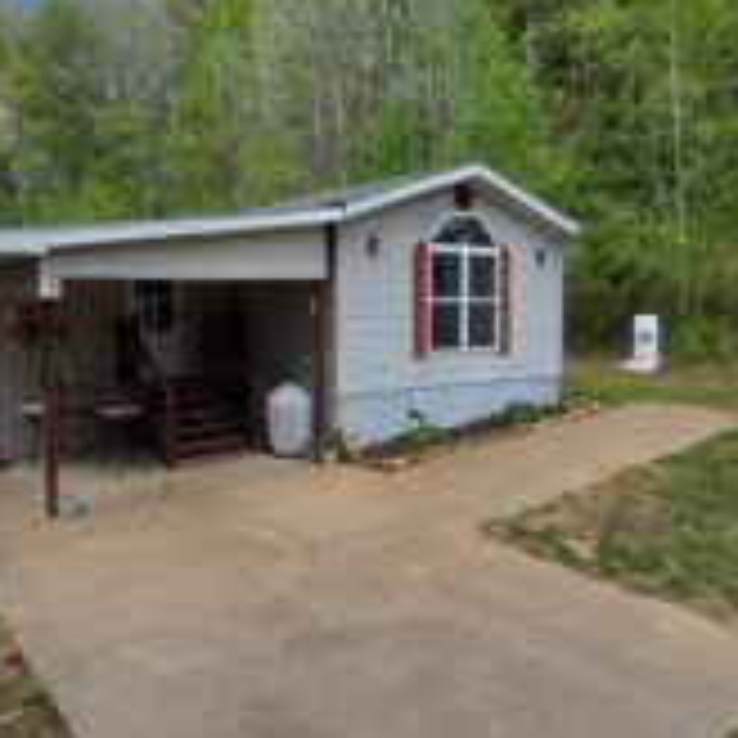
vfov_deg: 57.3
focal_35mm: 28
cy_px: 351
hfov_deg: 57.2
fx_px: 675
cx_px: 338
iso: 50
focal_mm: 2.2
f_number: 2.2
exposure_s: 1/1328
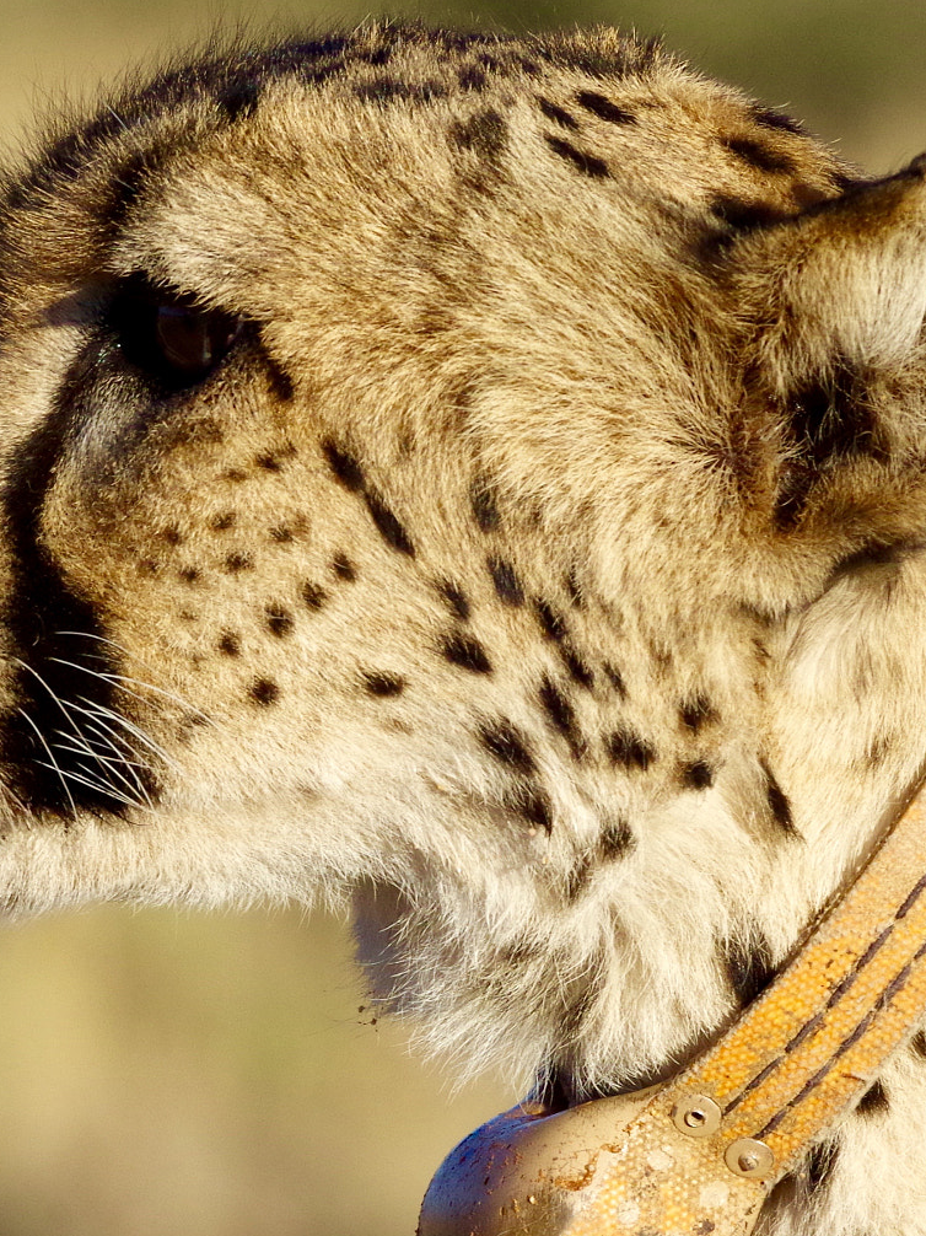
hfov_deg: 1.7
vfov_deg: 2.3
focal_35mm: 879
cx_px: 247
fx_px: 31365
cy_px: 731
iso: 1600
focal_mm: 300
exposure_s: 1/2000
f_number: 10
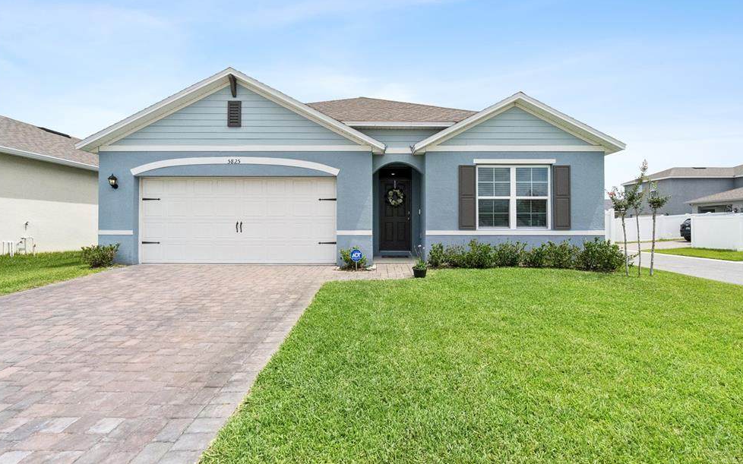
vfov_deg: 71.0
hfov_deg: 97.8
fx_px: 324
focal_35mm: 16
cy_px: 208
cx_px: 381
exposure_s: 1/3000
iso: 1600
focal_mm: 10
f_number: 11
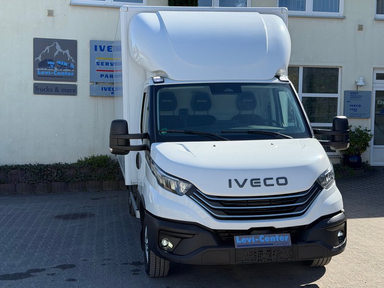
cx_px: 192
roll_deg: -0.5
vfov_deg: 30.3
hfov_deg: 39.7
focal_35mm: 48
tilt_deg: -2.2
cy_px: 144
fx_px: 532
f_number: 1.78
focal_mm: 6.76
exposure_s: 1/2667
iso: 64
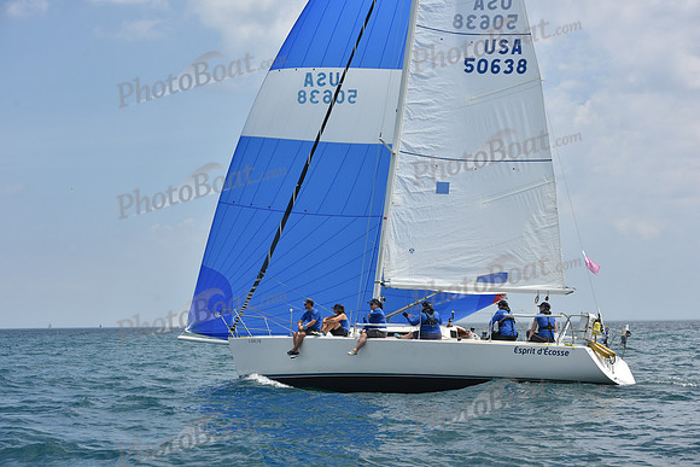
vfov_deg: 19.5
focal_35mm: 70
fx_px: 1361
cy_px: 234
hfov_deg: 28.8
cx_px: 350
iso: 250
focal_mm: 70
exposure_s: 1/1250
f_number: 9
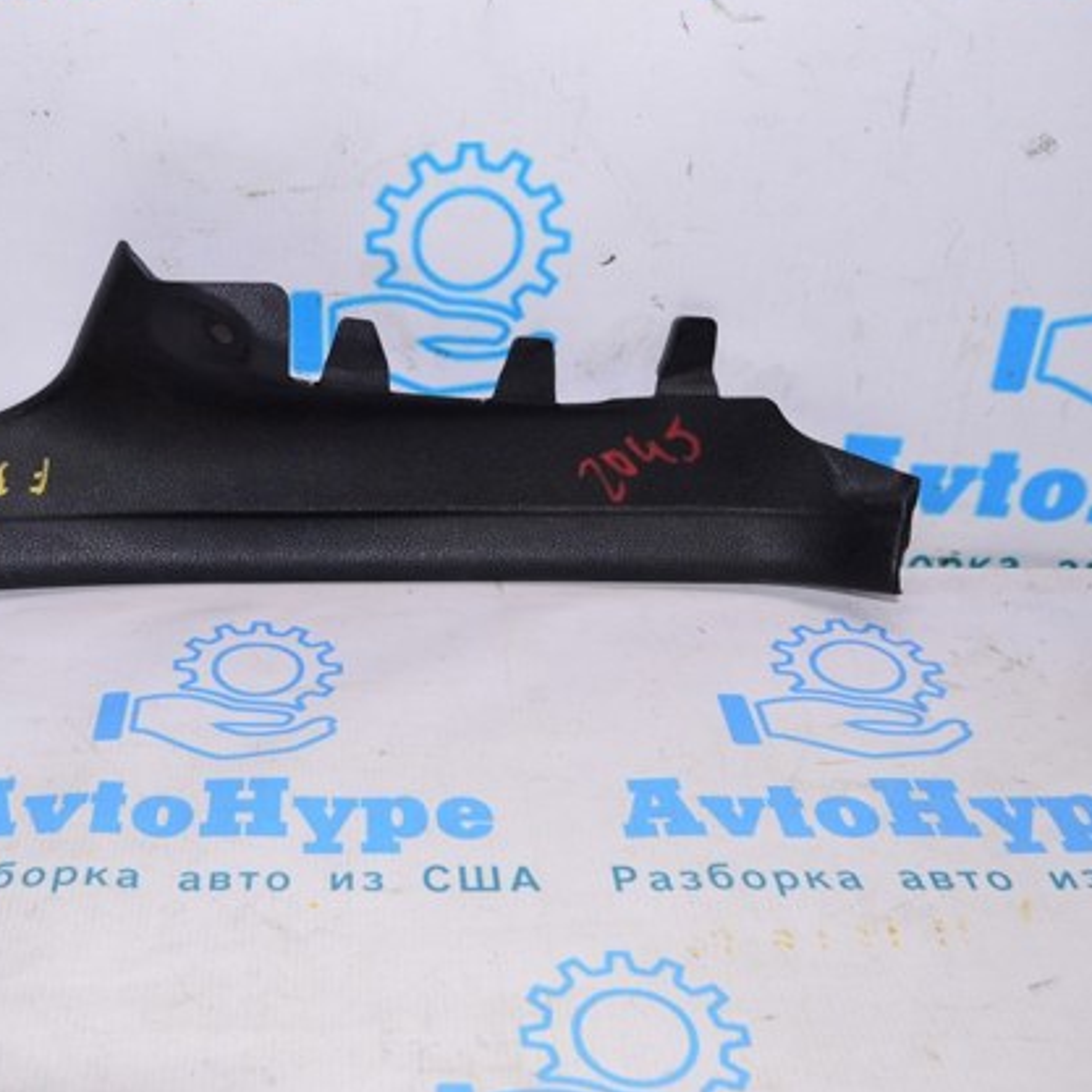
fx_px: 1535
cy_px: 543
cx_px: 299
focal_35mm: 43
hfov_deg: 38.3
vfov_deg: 39.2
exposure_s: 1/200
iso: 1600
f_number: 8
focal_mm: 22
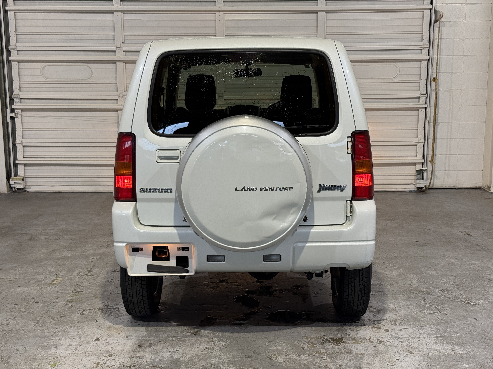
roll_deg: +0.3
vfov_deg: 30.3
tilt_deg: -9.2
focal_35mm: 48
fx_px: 684
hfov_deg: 39.7
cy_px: 184
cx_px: 246
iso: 64
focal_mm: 6.76
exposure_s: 1/60
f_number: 1.78
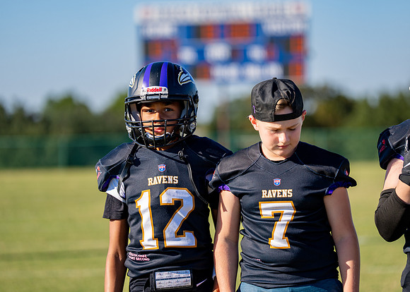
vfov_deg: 8.8
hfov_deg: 12.2
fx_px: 1911
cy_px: 140
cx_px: 214
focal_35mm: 164
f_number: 2.8
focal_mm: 149
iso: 160
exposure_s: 1/2500
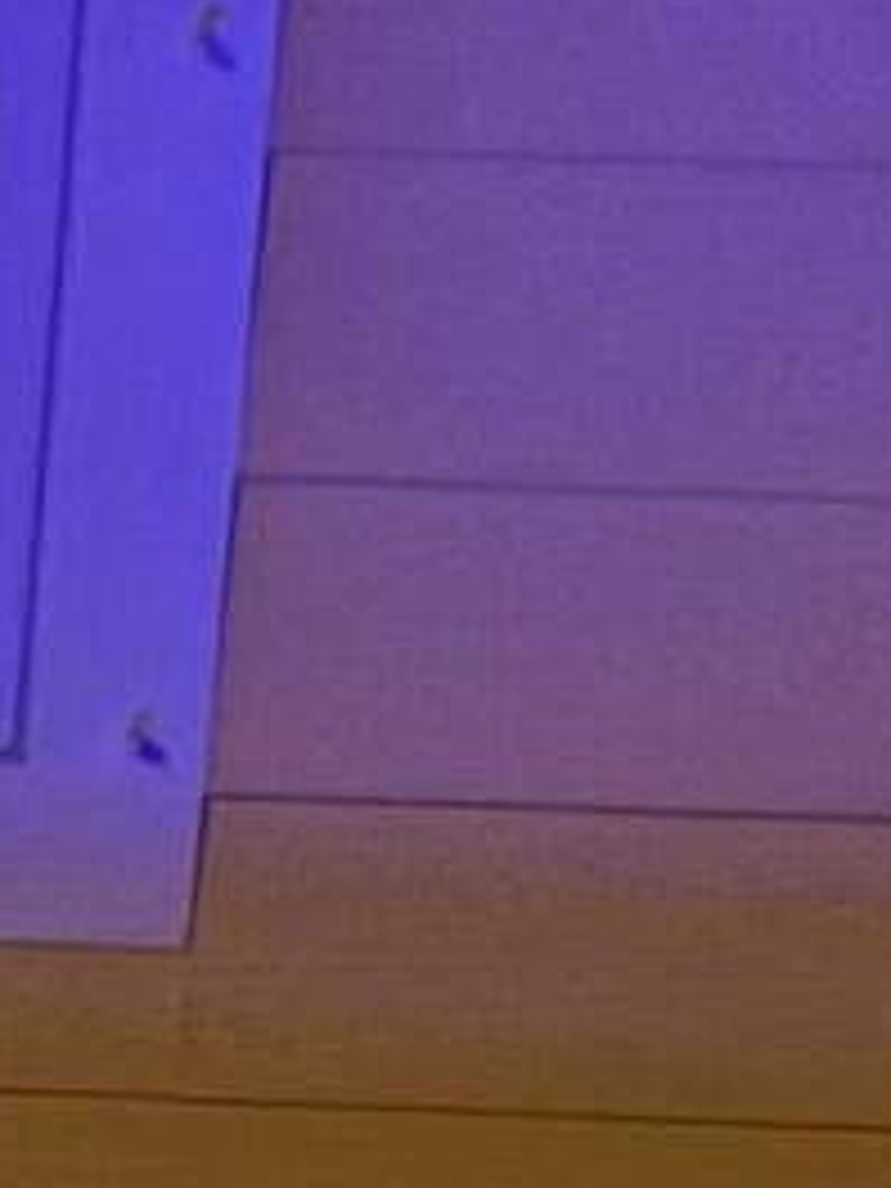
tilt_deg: -22.4
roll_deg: -1.5
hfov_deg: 7.2
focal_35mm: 197
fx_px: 6761
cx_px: -1071
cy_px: 2448
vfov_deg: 9.3
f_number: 1.6
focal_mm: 5.96
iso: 1000
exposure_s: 1/9
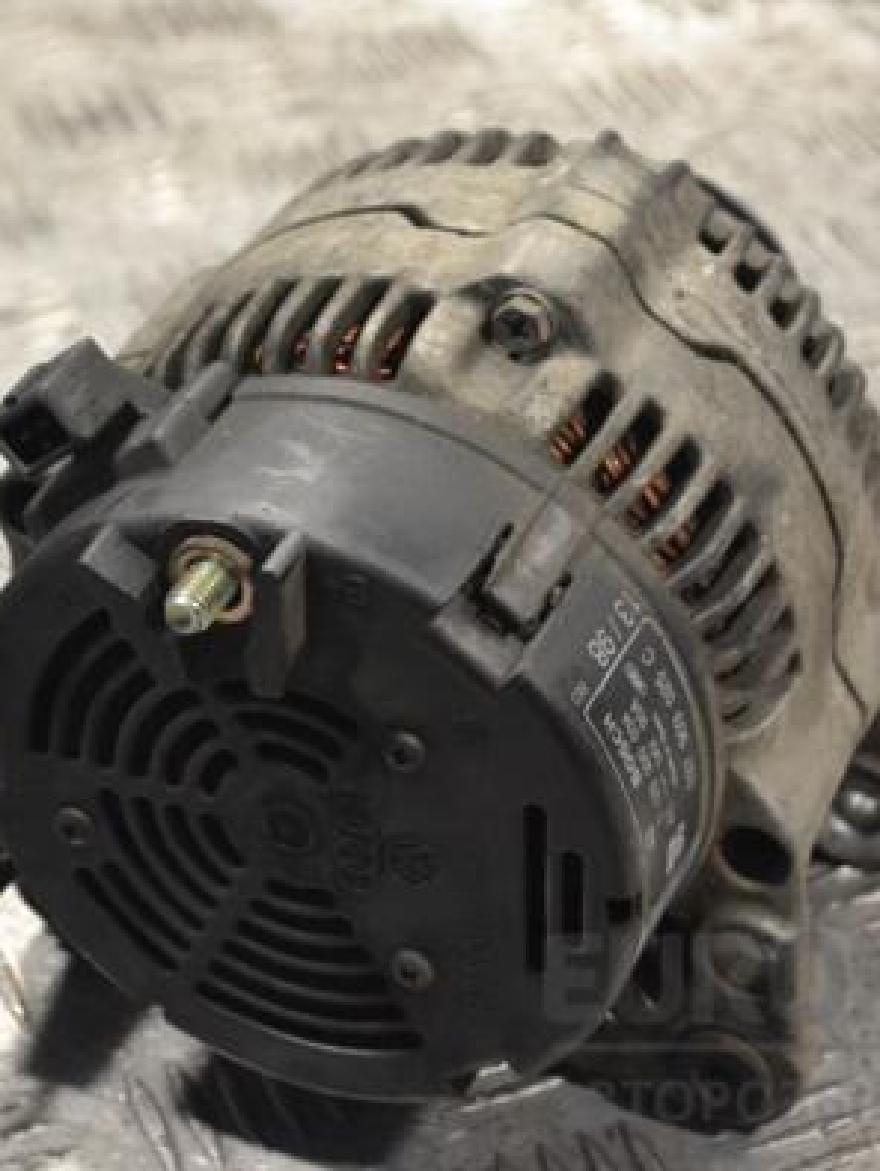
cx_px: 488
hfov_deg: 14.7
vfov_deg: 19.4
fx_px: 3420
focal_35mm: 101
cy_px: 583
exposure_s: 1/200
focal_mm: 46
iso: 3200
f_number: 7.1
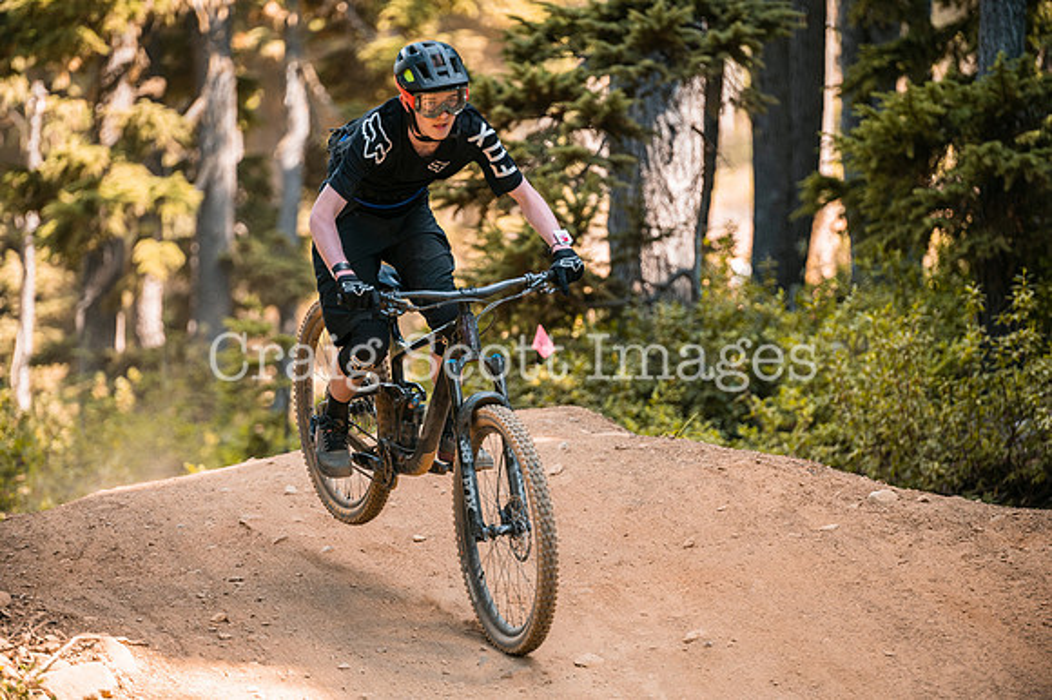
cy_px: 350
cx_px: 526
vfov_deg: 8.6
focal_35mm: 160
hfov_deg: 12.8
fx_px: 4673
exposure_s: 1/1600
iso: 800
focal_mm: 160
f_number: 2.8
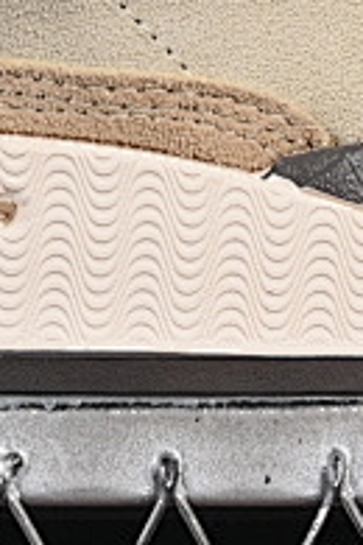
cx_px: -410
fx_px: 6276
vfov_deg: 4.9
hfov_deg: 3.3
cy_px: -235
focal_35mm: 415
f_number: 8
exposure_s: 1/80
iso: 160
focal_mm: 50
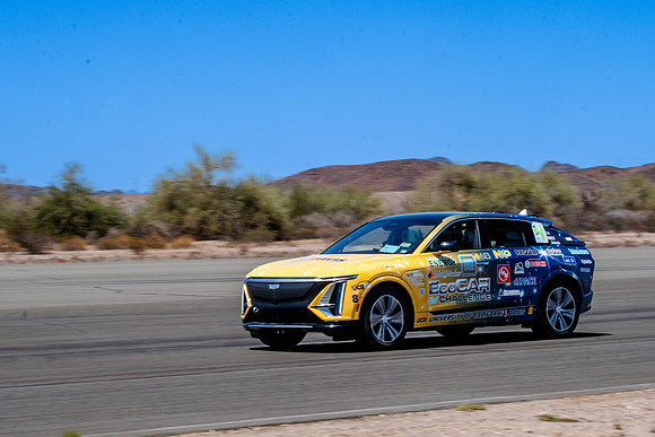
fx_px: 2300
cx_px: 365
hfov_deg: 16.2
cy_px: 294
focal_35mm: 126
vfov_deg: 10.8
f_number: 16
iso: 250
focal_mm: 94
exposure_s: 1/250
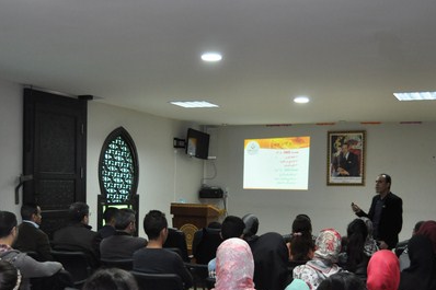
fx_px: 642
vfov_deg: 25.1
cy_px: 231
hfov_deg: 37.5
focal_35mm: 53
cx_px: 192
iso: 800
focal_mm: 22
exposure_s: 1/60
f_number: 3.5
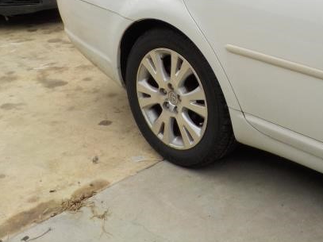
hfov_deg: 32.3
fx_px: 550
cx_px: 227
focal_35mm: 59
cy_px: 13
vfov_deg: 24.0
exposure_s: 1/400
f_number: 3.3
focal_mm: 4.1
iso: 125
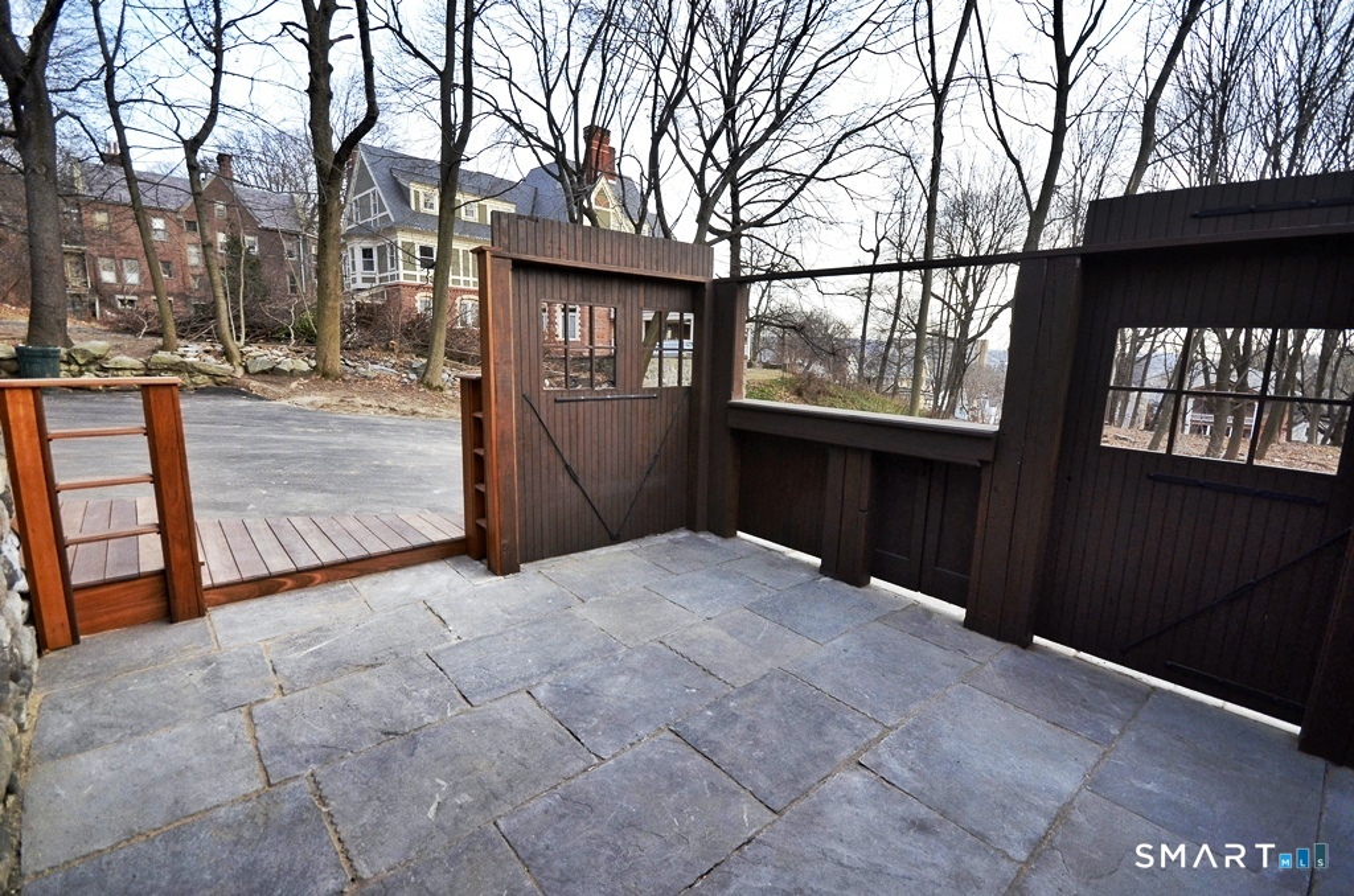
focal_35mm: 15
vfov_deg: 77.1
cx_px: 677
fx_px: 563
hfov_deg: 100.5
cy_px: 448
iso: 800
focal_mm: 10
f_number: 6.3
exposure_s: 1/200
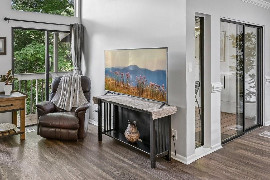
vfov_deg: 45.7
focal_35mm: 28
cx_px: 81
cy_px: 59
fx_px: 210
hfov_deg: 63.1
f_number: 8
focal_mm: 14
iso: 400
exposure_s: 1/13
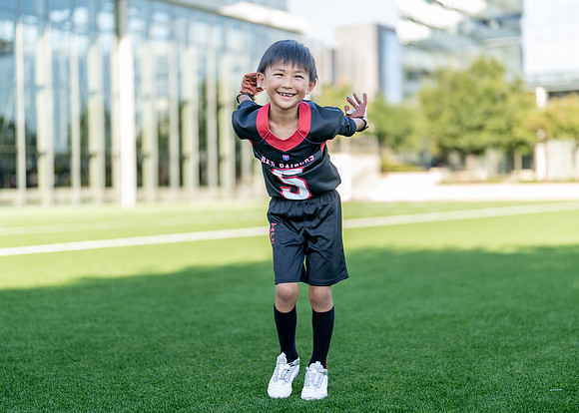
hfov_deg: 31.4
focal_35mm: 63
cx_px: 290
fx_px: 1031
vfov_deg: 22.7
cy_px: 208
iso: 100
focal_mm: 50
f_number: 1.2
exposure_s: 1/1250
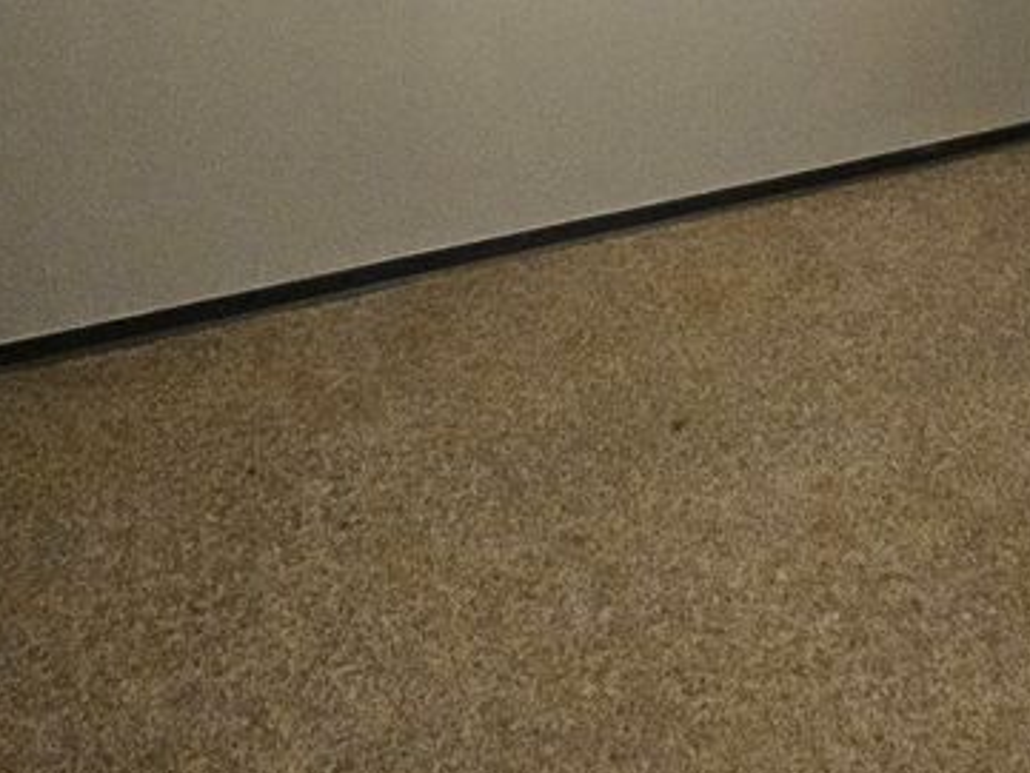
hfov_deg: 49.5
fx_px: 1072
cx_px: 759
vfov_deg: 31.9
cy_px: -191
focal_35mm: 36
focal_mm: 2.2
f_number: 2.2
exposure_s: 1/50
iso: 400
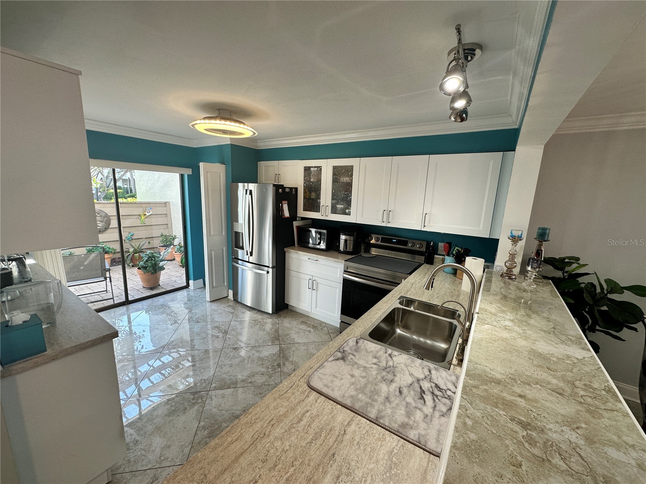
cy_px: 242
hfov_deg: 102.1
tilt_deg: -10.1
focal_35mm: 14
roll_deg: -2.3
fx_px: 261
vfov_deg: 85.7
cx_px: 323
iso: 100
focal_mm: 2.22
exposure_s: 1/120
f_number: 2.2
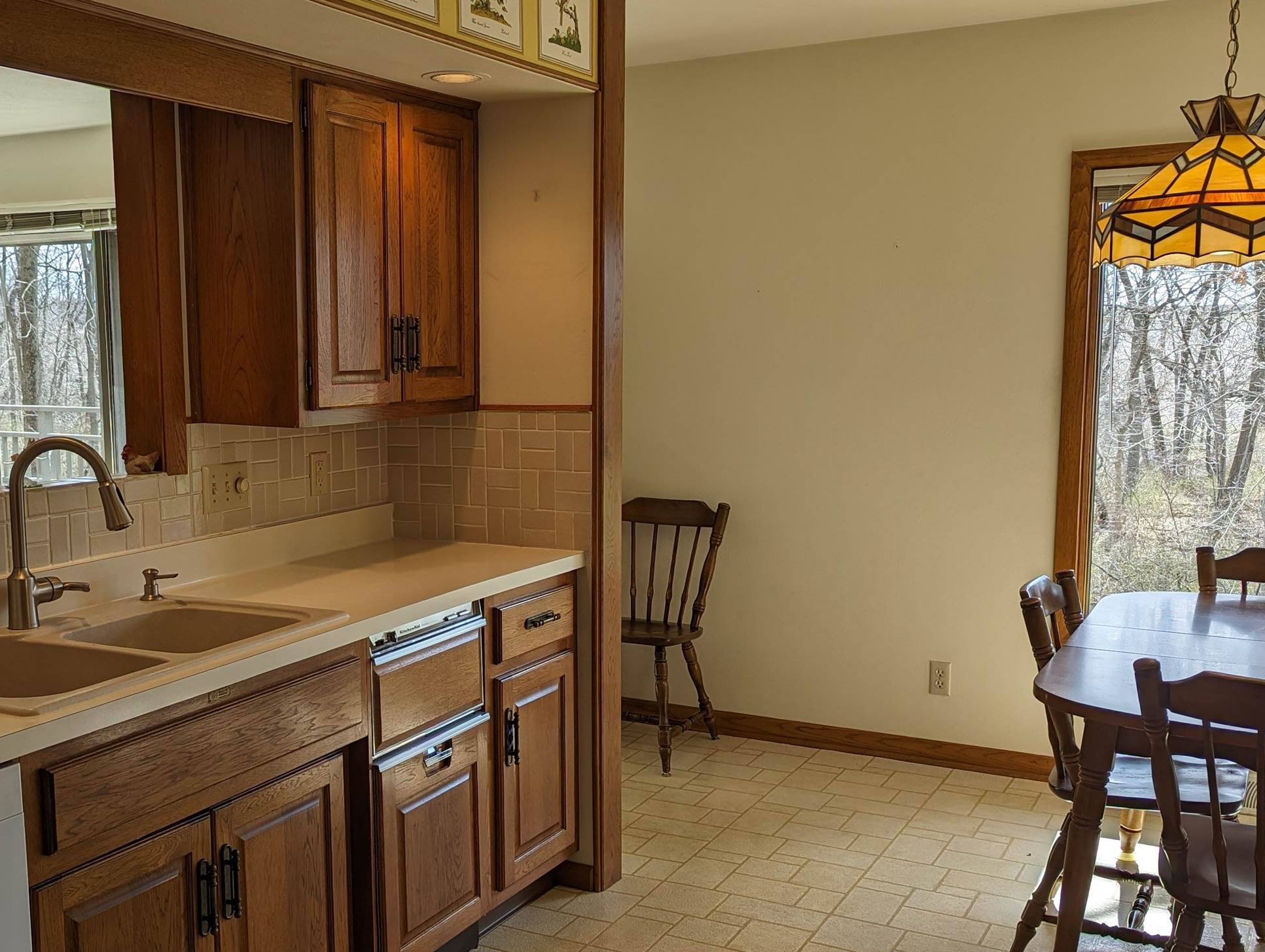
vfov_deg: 37.8
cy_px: 506
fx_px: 1390
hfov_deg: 48.6
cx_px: 503
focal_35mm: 38
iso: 37
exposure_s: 1/279
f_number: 1.85
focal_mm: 6.81
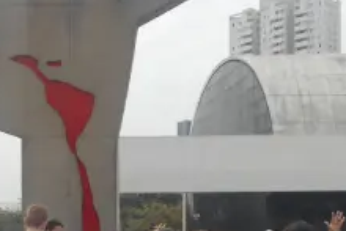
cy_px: 230
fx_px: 644
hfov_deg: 29.9
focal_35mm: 67
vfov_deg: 19.7
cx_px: 123
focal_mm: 4.5
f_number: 3.7
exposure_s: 1/800
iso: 80
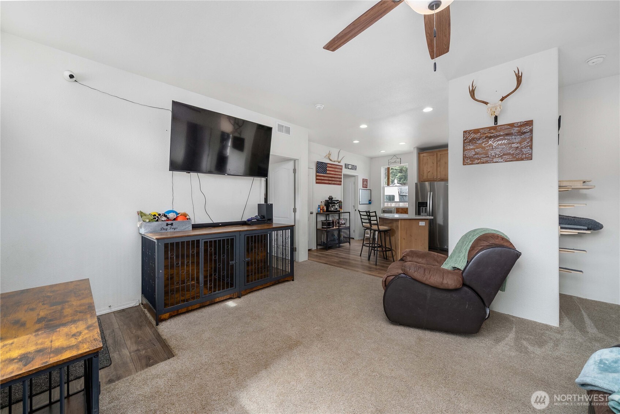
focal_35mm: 13
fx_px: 224
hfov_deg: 108.3
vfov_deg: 85.5
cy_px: 207
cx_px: 310
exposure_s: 1/13
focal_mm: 13
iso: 1000
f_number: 7.1
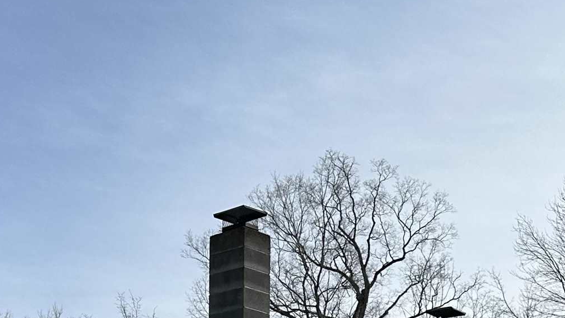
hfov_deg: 26.5
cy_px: 534
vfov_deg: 13.8
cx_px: 273
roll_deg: -0.2
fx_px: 1199
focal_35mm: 80
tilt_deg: +3.2
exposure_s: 1/6623
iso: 80
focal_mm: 6.86
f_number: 1.78
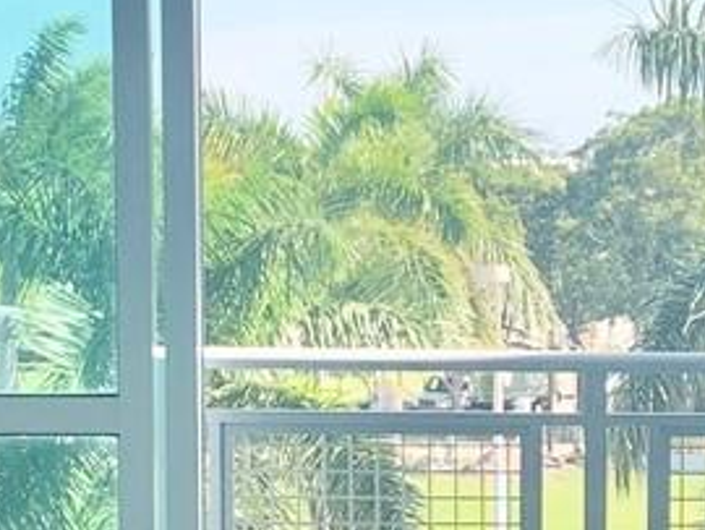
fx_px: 3139
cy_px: 533
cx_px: 695
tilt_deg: -5.9
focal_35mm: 154
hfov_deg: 12.7
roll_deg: -0.4
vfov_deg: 9.6
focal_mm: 4.25
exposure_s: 1/520
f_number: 1.8
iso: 25
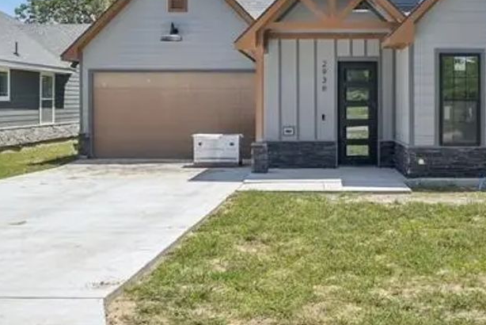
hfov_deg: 39.3
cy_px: 69
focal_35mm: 50
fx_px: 675
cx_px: 302
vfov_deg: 26.6
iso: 400
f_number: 8
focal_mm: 30
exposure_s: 1/800
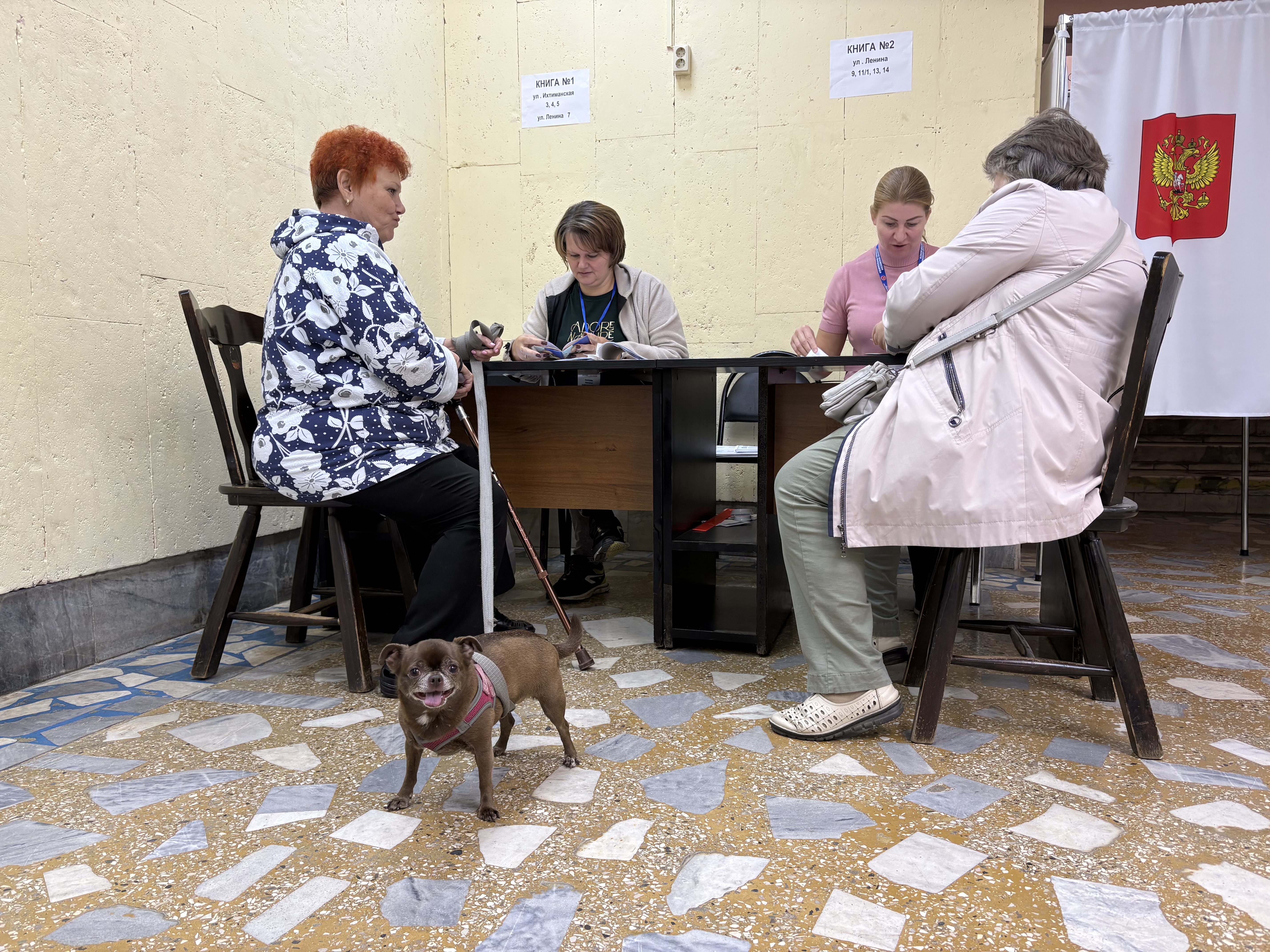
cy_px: 476
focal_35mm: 26
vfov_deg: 53.1
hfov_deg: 67.3
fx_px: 954
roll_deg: +0.3
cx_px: 635
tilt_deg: -5.1
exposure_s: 1/100
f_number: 1.6
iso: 100
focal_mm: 5.96
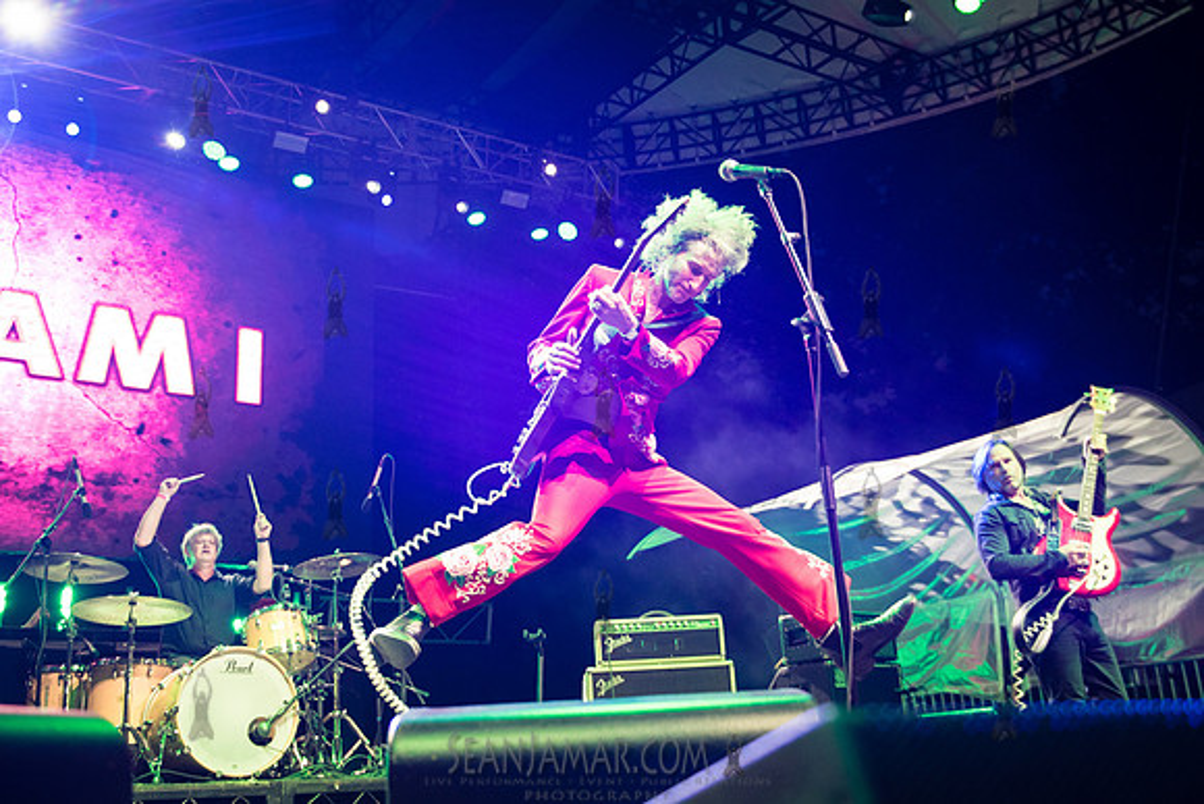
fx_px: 1461
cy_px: 360
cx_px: 606
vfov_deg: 30.7
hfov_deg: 44.8
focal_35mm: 44
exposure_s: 1/320
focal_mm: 34
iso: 1600
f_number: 3.2
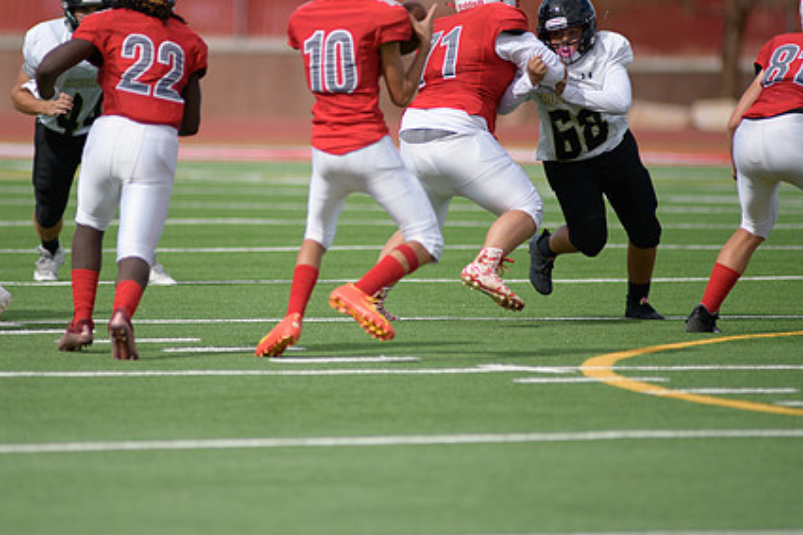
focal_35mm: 410
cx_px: 329
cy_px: 207
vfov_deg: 3.4
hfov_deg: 5.0
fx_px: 9141
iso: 400
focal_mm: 300
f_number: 2.8
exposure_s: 1/8000
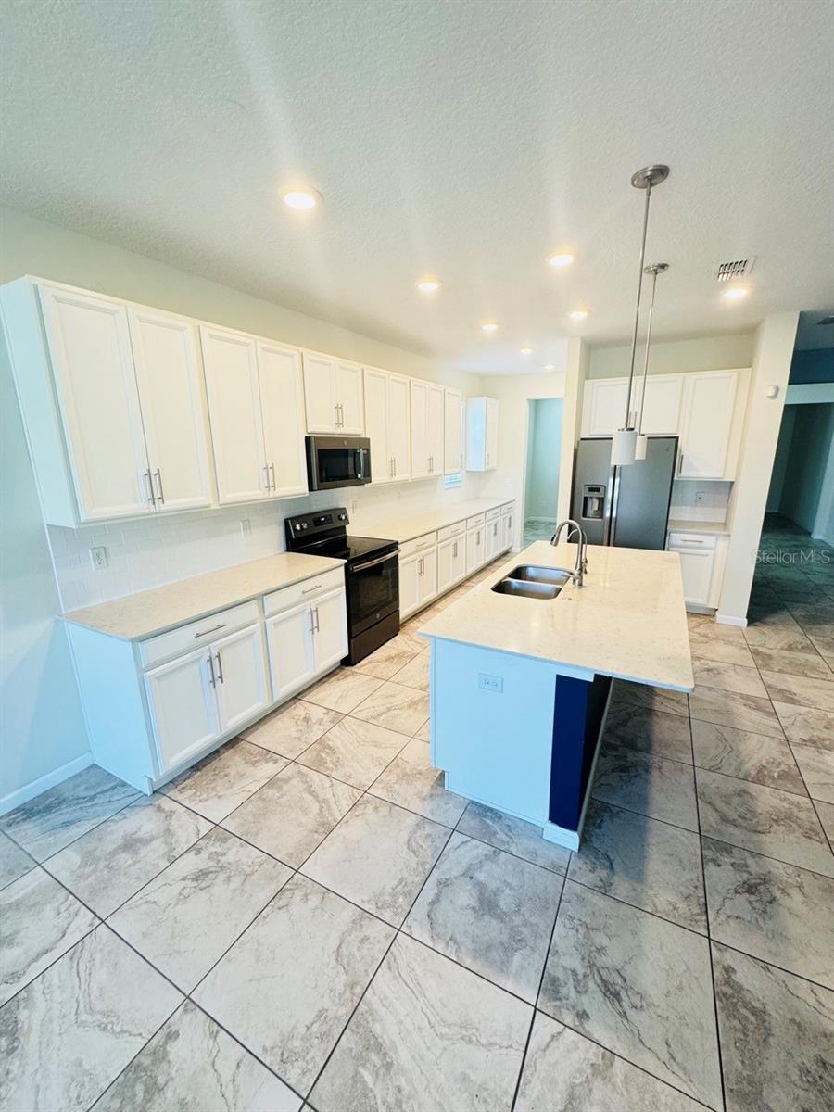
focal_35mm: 14
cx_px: 417
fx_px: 450
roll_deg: +1.1
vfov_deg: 102.1
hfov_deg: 85.7
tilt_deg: -13.7
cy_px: 556
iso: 200
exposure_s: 1/60
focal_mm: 2.22
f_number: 2.2
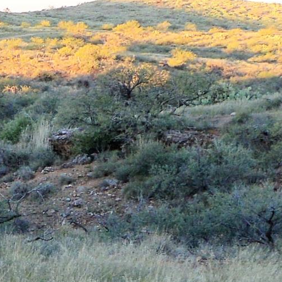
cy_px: 272
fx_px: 1364
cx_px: -504
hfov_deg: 9.7
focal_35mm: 148
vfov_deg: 11.7
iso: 180
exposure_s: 1/60
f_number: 5.6
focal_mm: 10.9
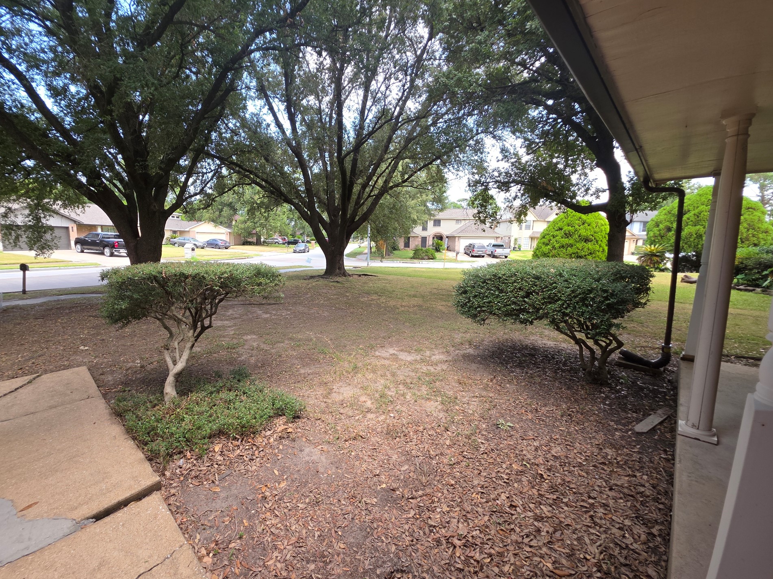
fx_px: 313
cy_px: 295
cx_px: 364
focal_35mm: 14
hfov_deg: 102.0
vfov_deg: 85.7
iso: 20
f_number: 1.9
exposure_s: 1/120
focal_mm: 2.2
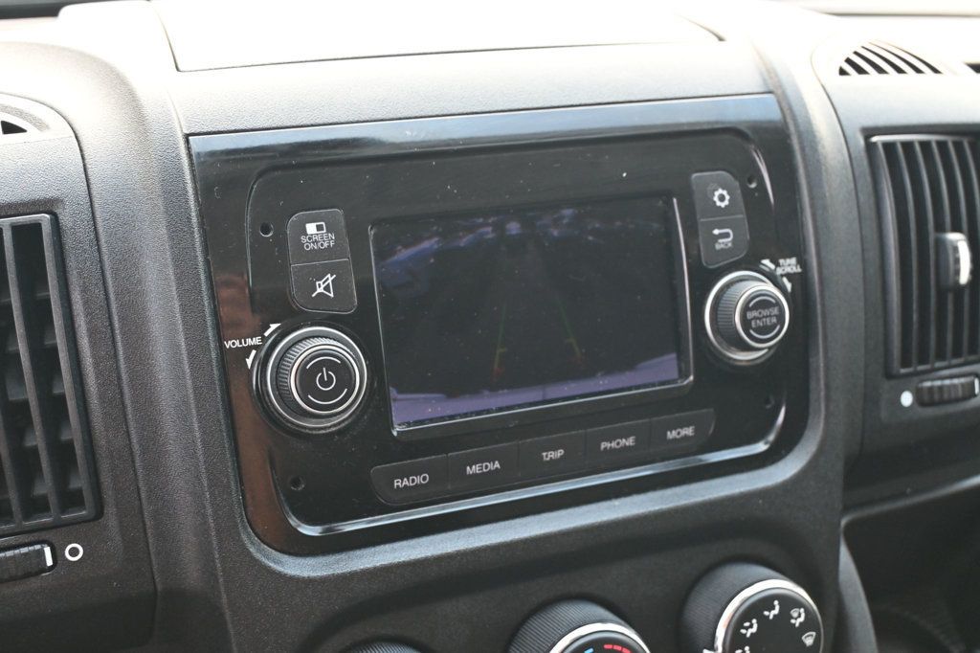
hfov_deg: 48.7
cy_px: 326
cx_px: 490
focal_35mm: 40
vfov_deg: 33.6
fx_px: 1082
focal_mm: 26.5
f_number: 4.5
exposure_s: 1/125
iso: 720
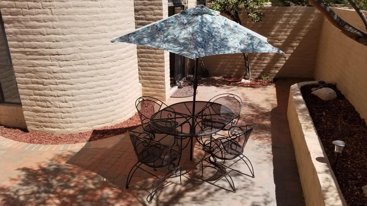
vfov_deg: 40.0
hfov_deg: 66.1
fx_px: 282
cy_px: 122
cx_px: 182
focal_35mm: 29
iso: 50
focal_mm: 4.3
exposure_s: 1/2456
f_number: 1.7
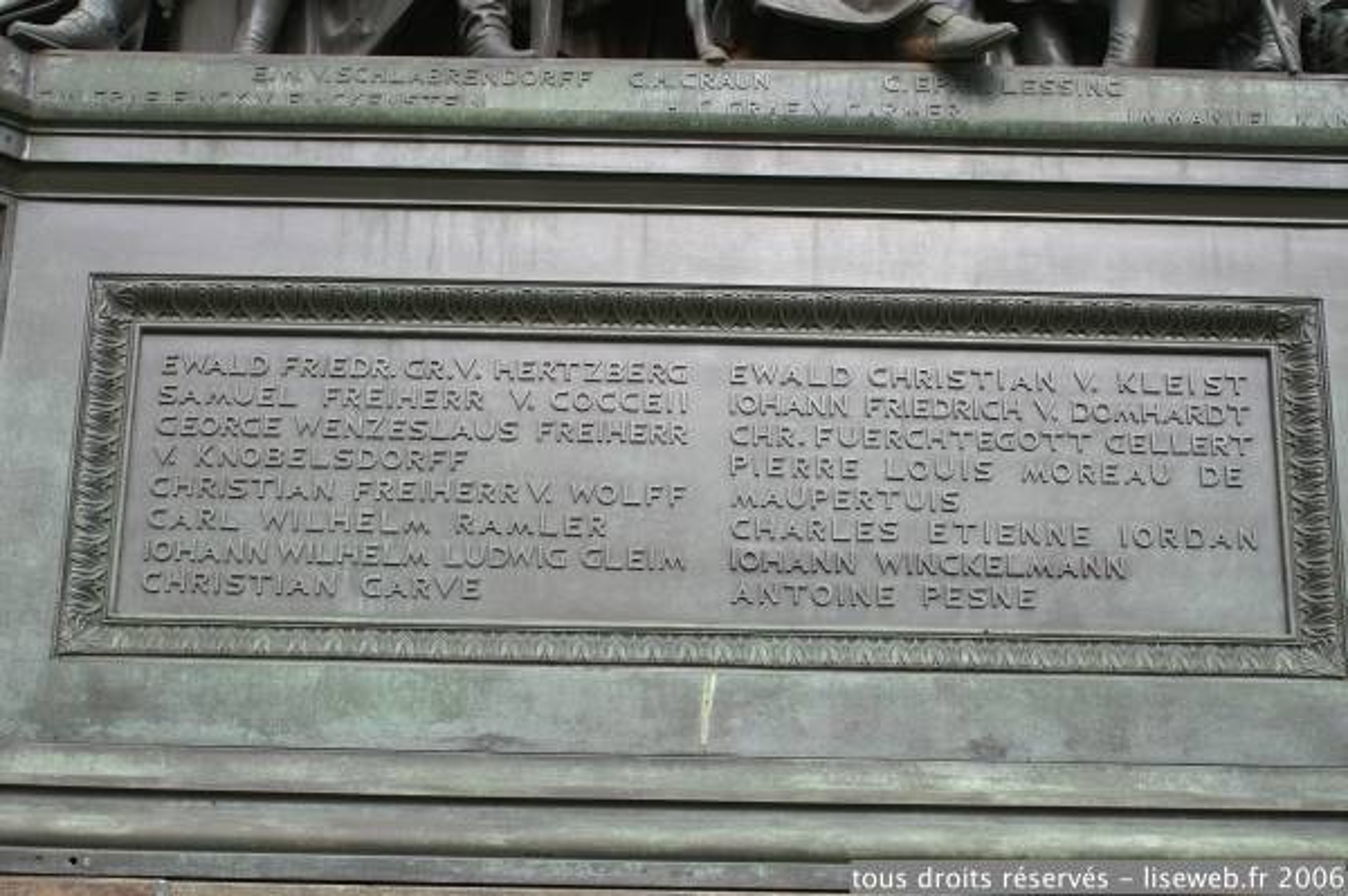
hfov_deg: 33.4
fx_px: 2245
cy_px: 448
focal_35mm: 60
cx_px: 674
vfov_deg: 22.6
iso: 100
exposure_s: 1/80
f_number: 7.1
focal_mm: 40
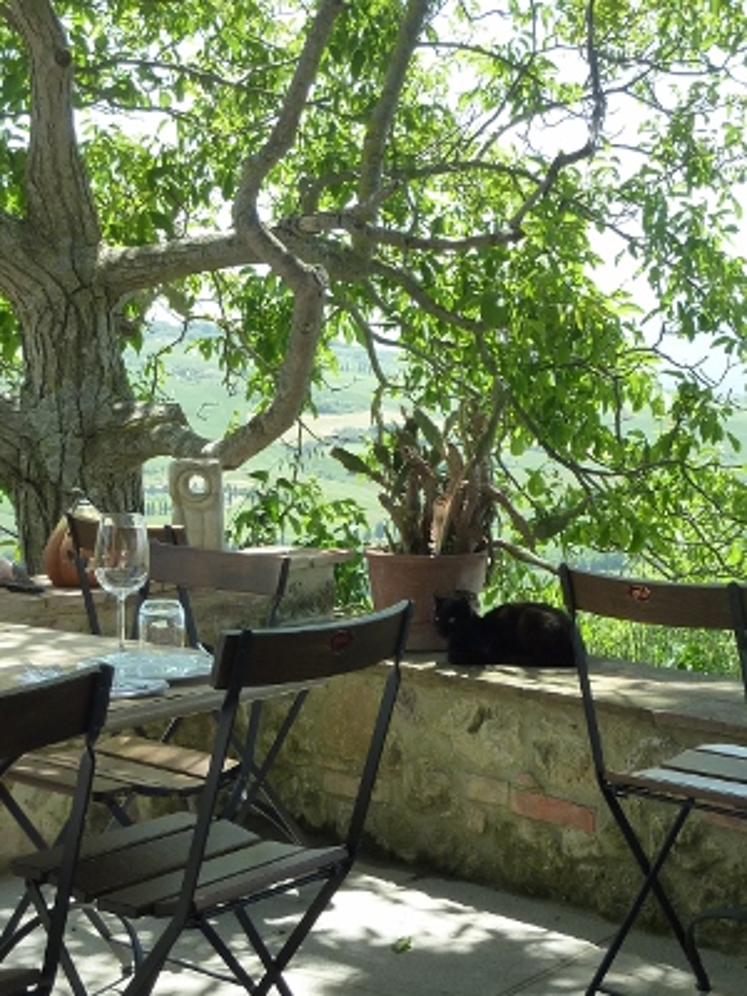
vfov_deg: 30.3
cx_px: 374
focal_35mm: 64
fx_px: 1841
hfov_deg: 22.9
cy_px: 498
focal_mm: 7.3
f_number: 4
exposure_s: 1/160
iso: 125
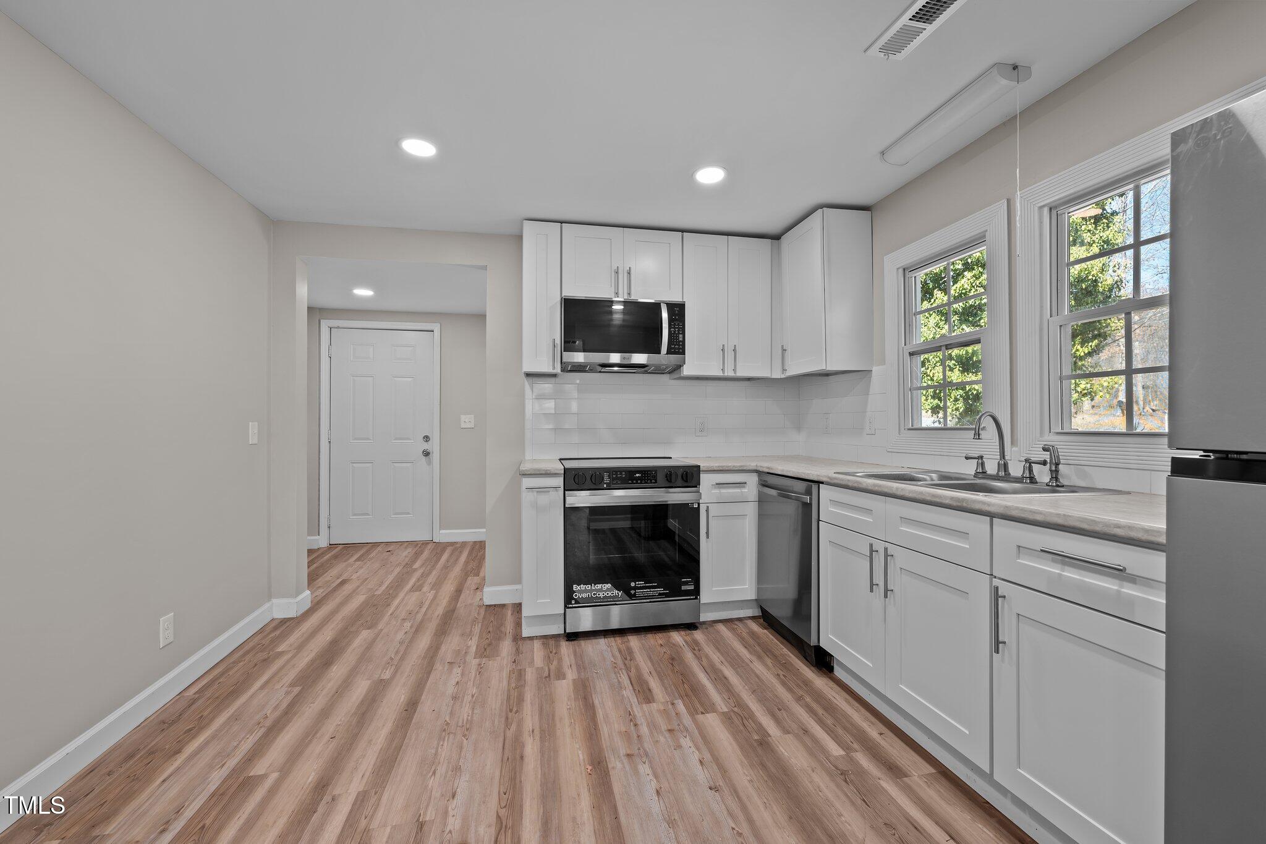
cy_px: 422
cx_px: 633
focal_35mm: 14
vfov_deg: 81.2
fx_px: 492
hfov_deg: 104.3
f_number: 6.3
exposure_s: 1/6
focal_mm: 14
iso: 200
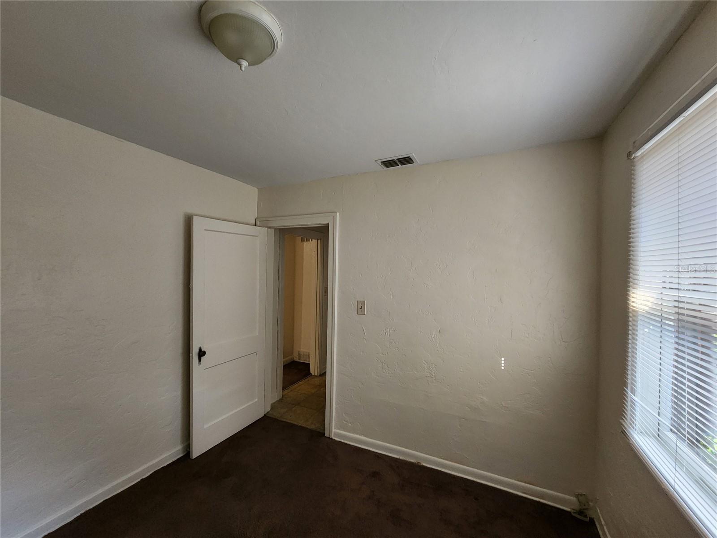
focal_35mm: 13
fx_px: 269
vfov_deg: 89.9
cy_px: 269
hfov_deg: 106.2
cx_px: 358
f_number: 2.2
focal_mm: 2.2
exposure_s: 1/40
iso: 320
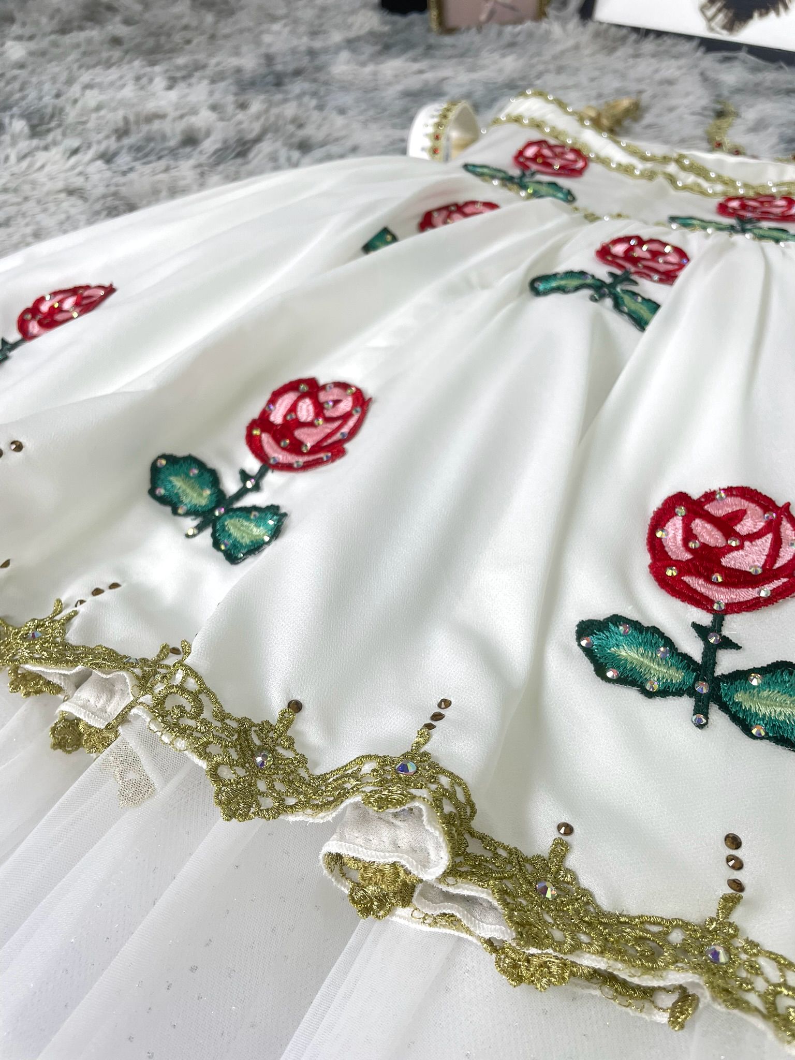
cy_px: 530
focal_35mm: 26
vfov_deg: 67.3
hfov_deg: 53.1
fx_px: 796
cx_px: 398
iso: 64
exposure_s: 1/121
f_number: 1.6
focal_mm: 4.2
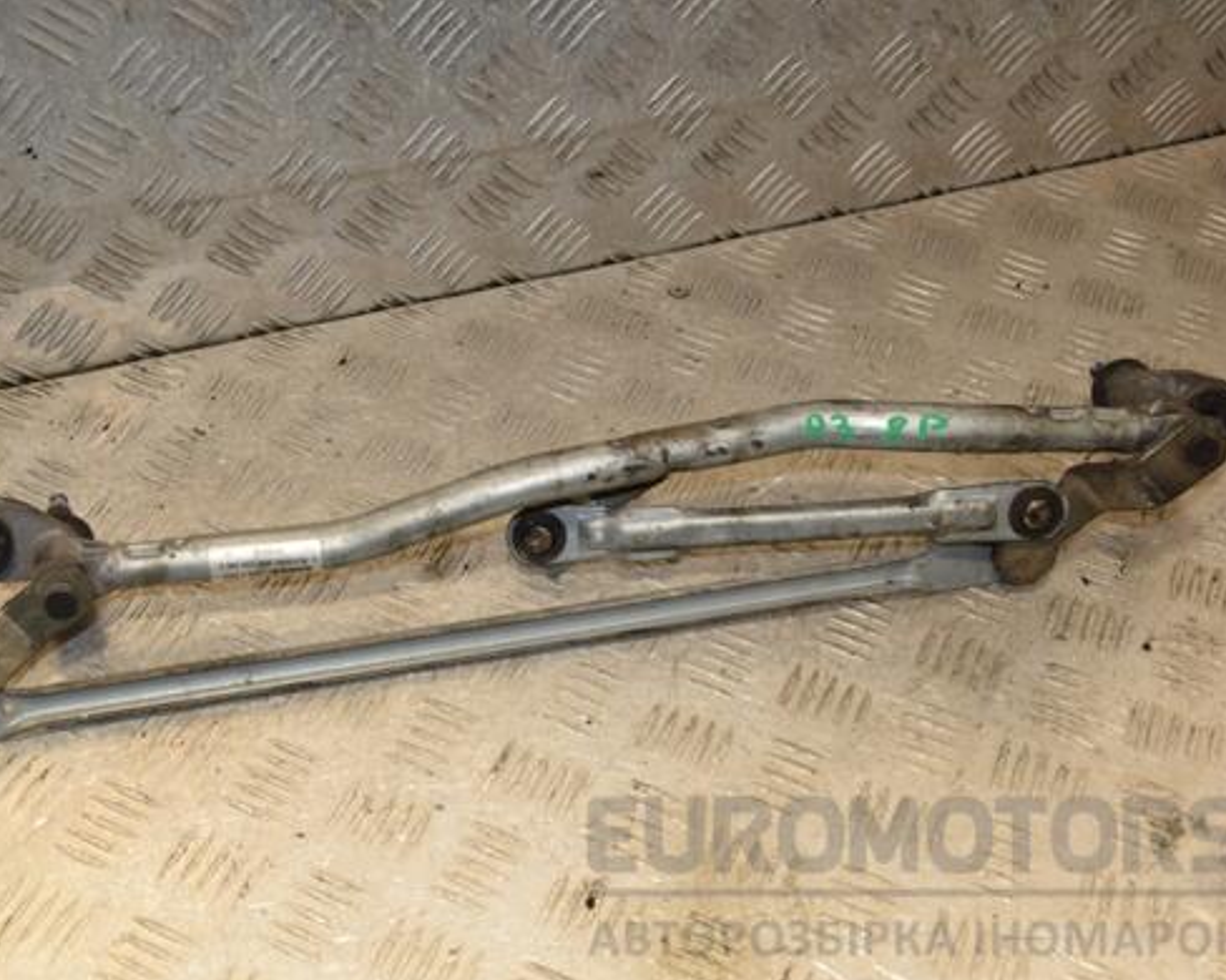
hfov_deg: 41.1
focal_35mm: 45
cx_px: 540
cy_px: 500
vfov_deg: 33.4
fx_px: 1632
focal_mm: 26
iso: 800
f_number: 7.1
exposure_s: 1/200
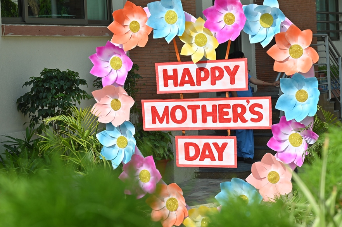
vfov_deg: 11.9
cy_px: 111
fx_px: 1091
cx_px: 192
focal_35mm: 115
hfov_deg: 17.8
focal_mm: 99
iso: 160
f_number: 11
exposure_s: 1/250
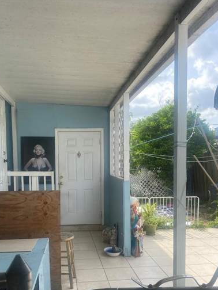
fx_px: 277
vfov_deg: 54.7
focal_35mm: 33
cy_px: 182
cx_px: 84
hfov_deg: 42.7
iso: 32
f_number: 1.8
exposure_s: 1/757
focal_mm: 4.25
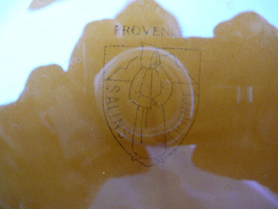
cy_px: 104
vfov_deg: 40.7
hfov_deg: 52.6
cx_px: 139
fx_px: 281
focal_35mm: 35
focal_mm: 5.2
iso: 200
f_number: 2.8
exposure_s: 1/15
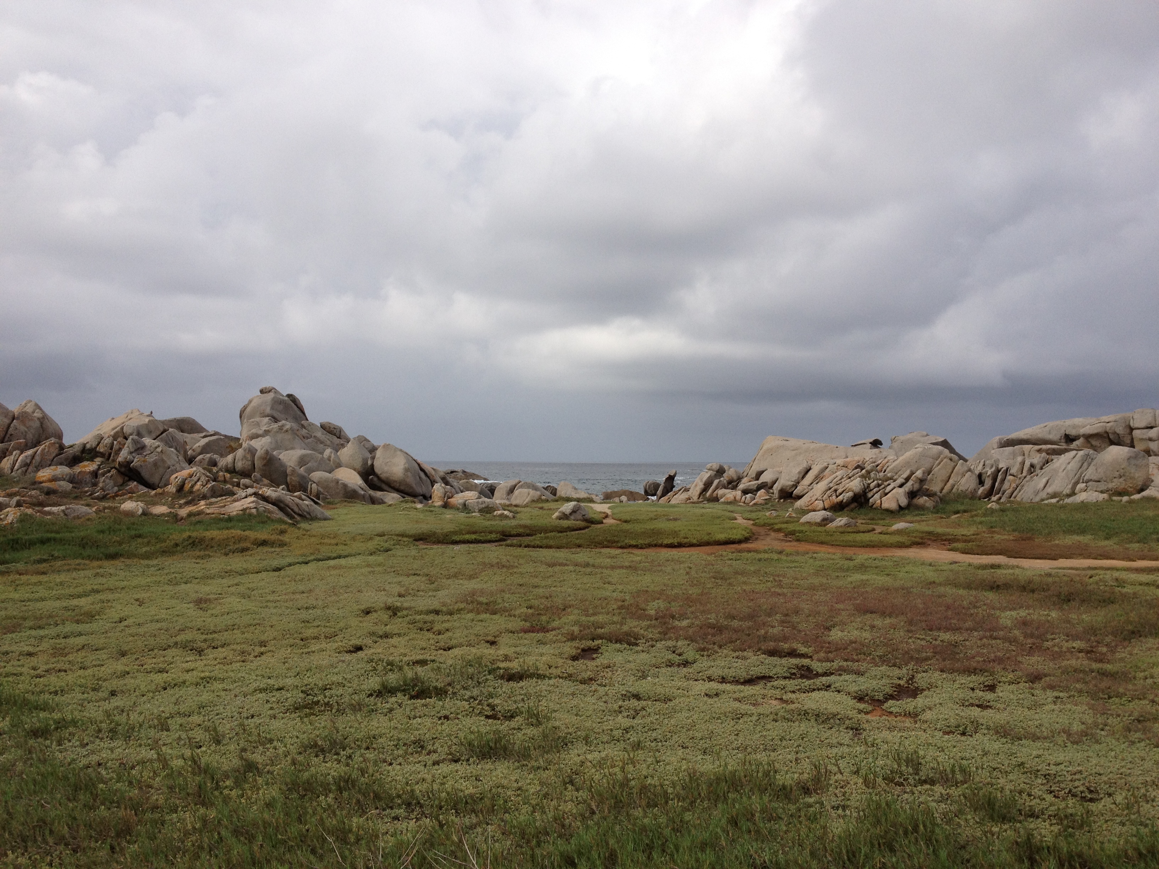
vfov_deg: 40.7
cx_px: 580
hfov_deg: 52.6
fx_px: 1172
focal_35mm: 35
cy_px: 434
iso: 64
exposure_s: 1/2123
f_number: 2.4
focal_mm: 4.28
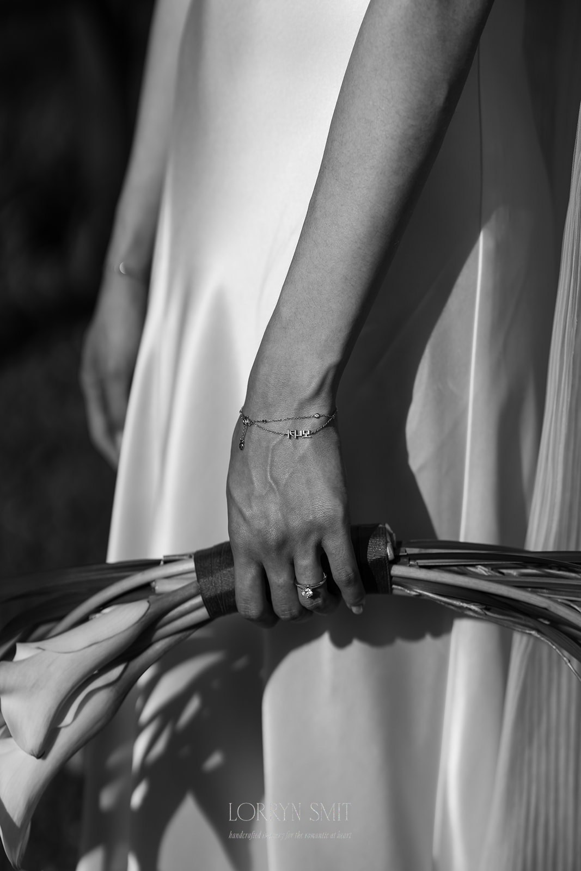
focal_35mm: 85
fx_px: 2057
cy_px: 436
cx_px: 290
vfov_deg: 23.9
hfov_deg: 16.1
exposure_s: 1/8000
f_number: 2.2
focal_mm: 85
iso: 100
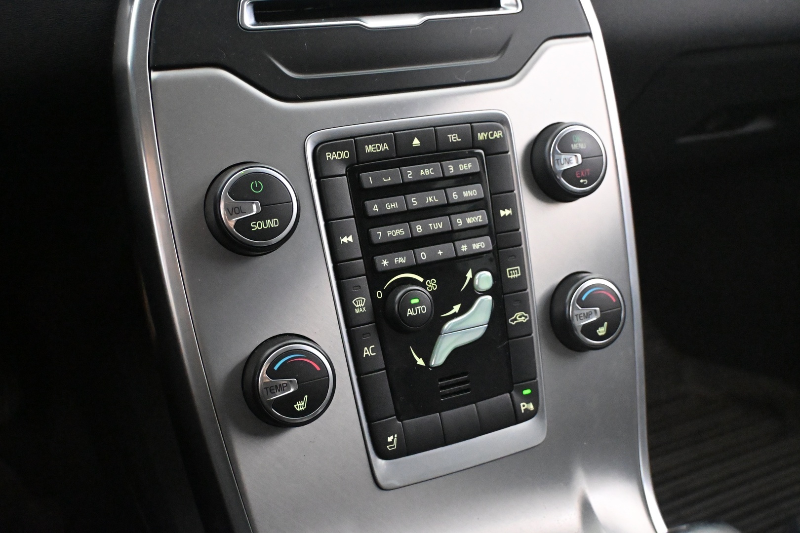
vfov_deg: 32.4
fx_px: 917
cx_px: 400
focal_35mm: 41
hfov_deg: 47.2
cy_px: 266
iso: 12800
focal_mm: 27.5
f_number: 4.5
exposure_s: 1/50
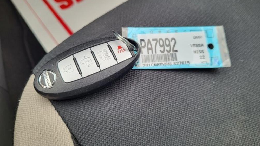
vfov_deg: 40.1
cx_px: 132
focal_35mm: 29
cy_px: 61
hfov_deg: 66.0
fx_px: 200
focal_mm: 5.4
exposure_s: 1/120
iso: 50
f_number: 1.8
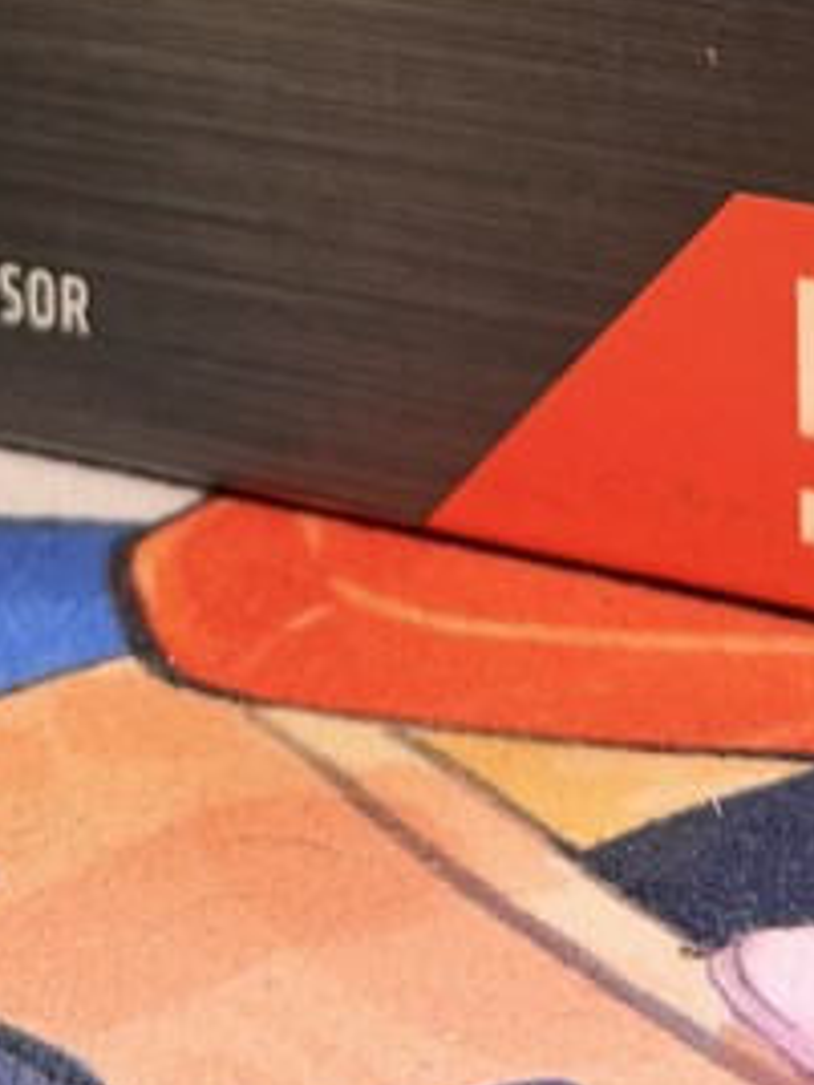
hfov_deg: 8.6
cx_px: 498
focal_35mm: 172
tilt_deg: -5.4
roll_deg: +2.1
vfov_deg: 10.8
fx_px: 5393
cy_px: -802
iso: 320
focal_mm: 6.76
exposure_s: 1/40
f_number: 1.78
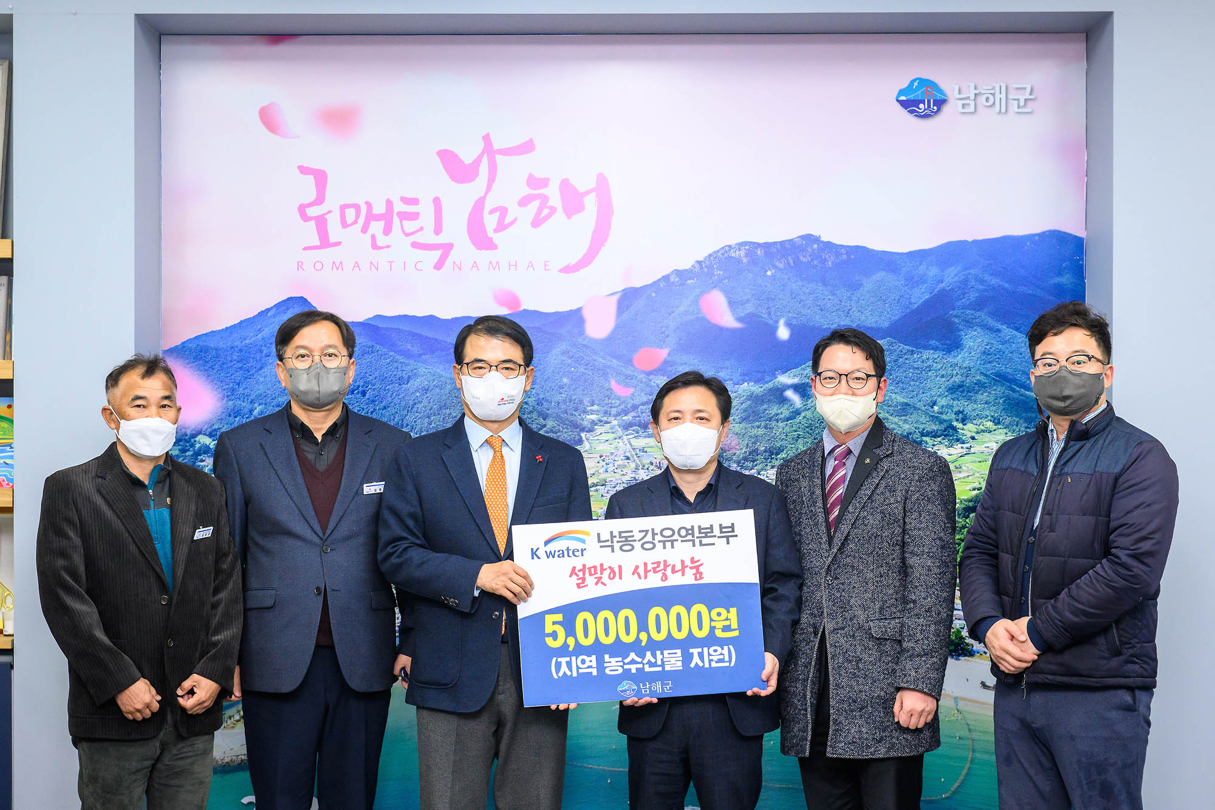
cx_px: 608
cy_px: 405
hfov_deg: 38.2
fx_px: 1755
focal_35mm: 52
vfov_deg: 26.0
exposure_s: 1/160
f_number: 4.5
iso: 2000
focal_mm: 52
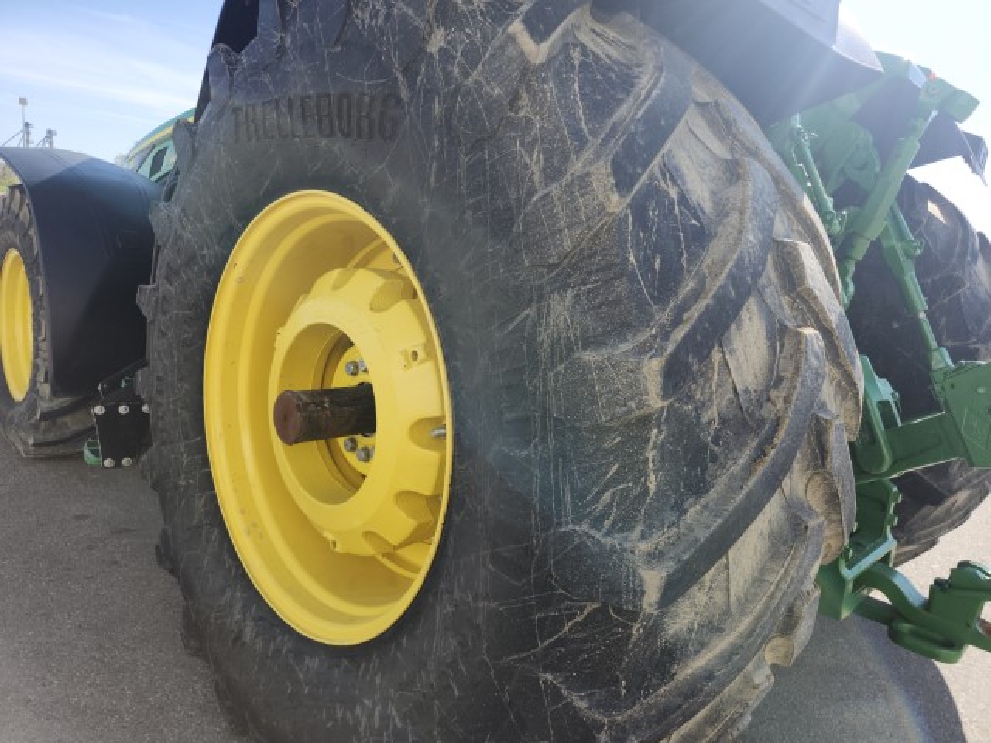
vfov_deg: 58.9
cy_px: 372
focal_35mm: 23
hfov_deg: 73.9
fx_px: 658
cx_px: 496
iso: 25
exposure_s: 1/832
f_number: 1.8
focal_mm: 5.54
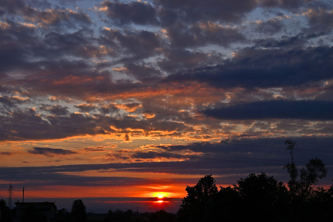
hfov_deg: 30.5
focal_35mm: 66
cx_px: 166
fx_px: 610
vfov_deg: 20.6
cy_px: 111
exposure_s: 1/80
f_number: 20
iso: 100
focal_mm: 66
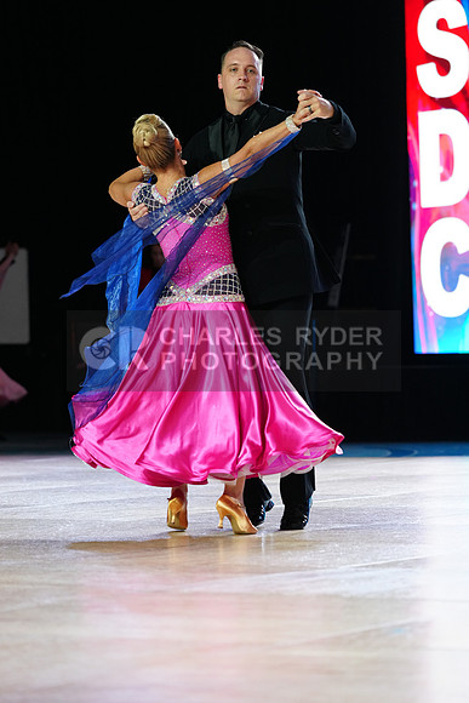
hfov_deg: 8.8
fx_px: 3046
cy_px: 352
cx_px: 234
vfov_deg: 13.2
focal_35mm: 156
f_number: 4
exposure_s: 1/320
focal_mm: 156
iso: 2500
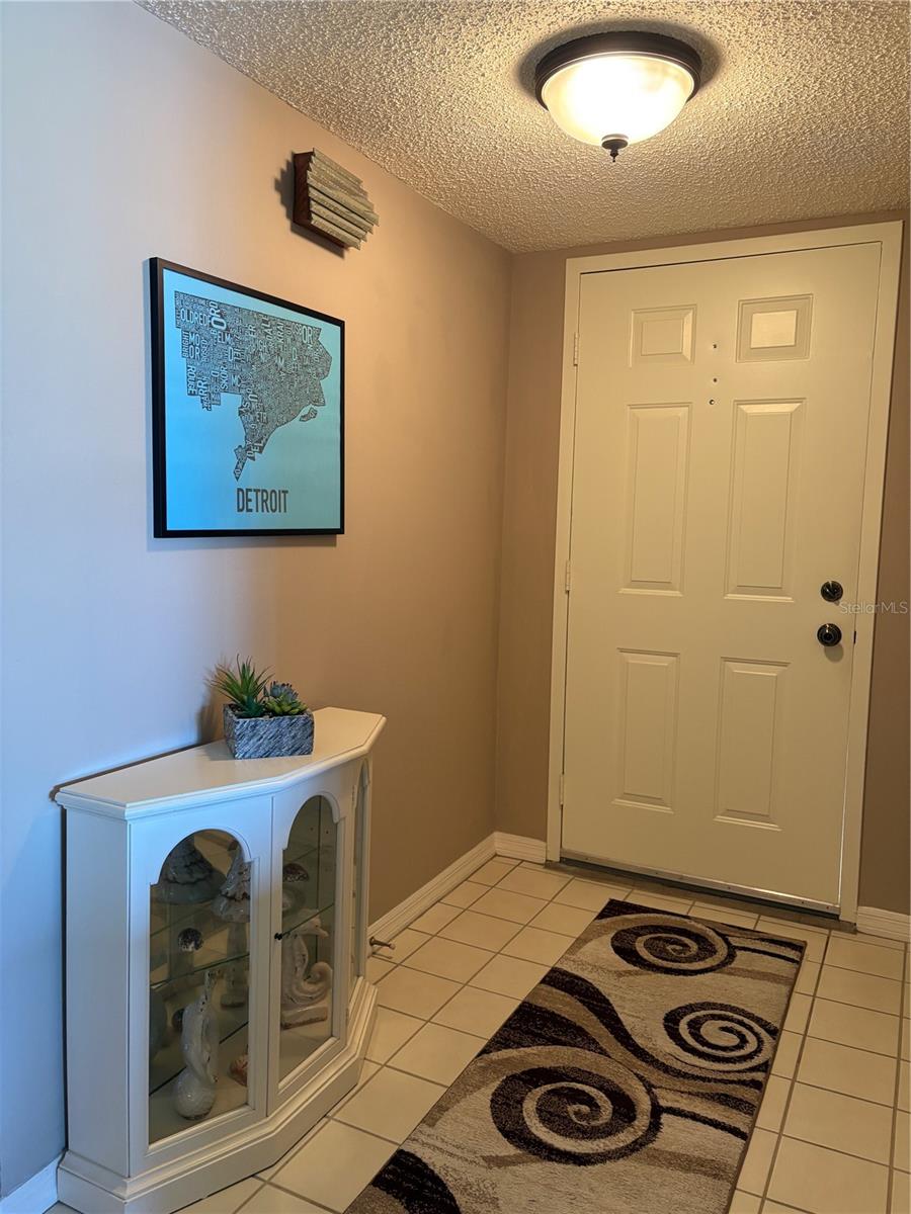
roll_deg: -1.3
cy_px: 607
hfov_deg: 53.1
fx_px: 912
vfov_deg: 67.3
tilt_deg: -5.0
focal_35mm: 26
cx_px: 456
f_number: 1.6
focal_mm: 5.96
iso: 200
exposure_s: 1/60
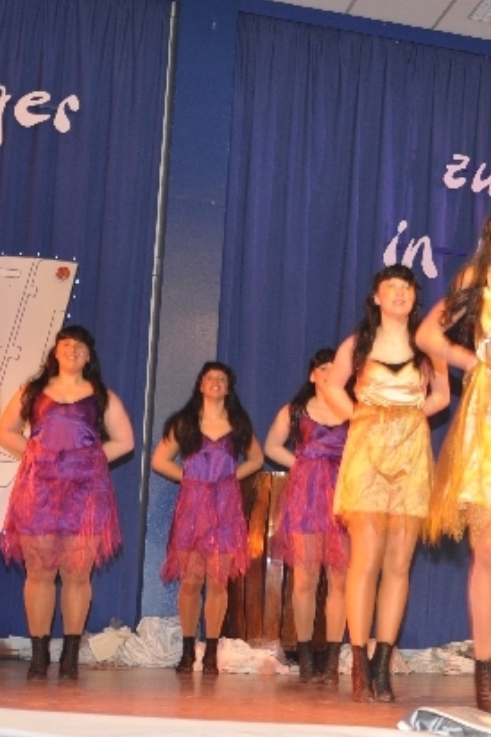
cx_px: 477
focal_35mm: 70
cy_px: 424
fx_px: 1432
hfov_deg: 19.0
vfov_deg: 28.8
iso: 400
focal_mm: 24
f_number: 5
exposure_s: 1/60
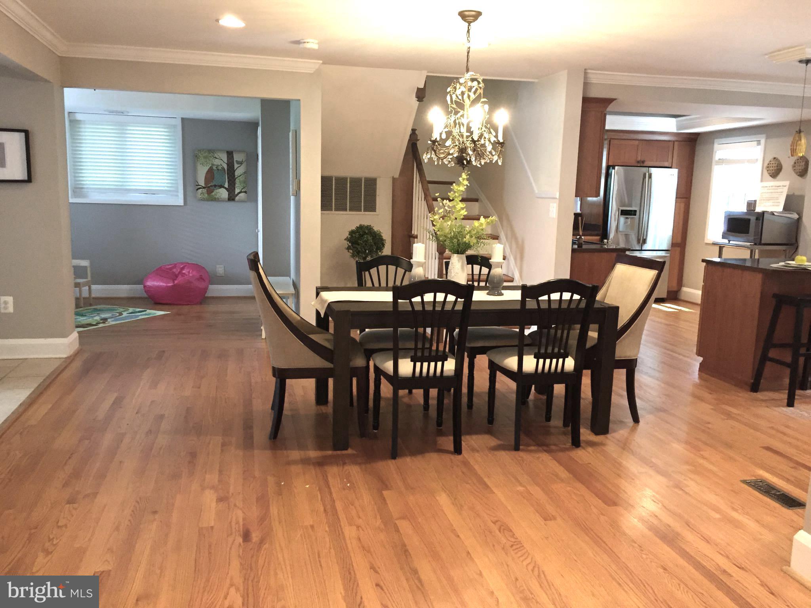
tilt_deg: -8.8
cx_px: 406
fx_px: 679
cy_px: 304
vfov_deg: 48.2
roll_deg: -2.5
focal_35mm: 29
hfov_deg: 61.7
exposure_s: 1/30
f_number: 2.2
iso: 200
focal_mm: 4.15
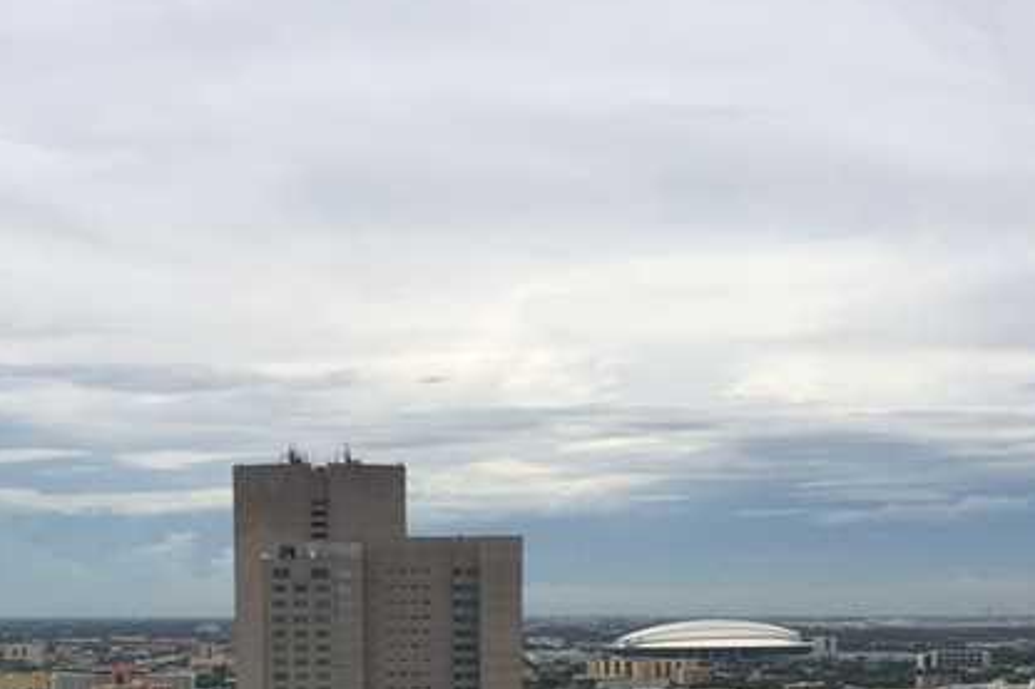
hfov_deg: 34.3
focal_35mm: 58
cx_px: 391
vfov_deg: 22.2
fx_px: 1667
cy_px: 731
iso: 32
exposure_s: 1/4405
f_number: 2.2
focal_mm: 4.15
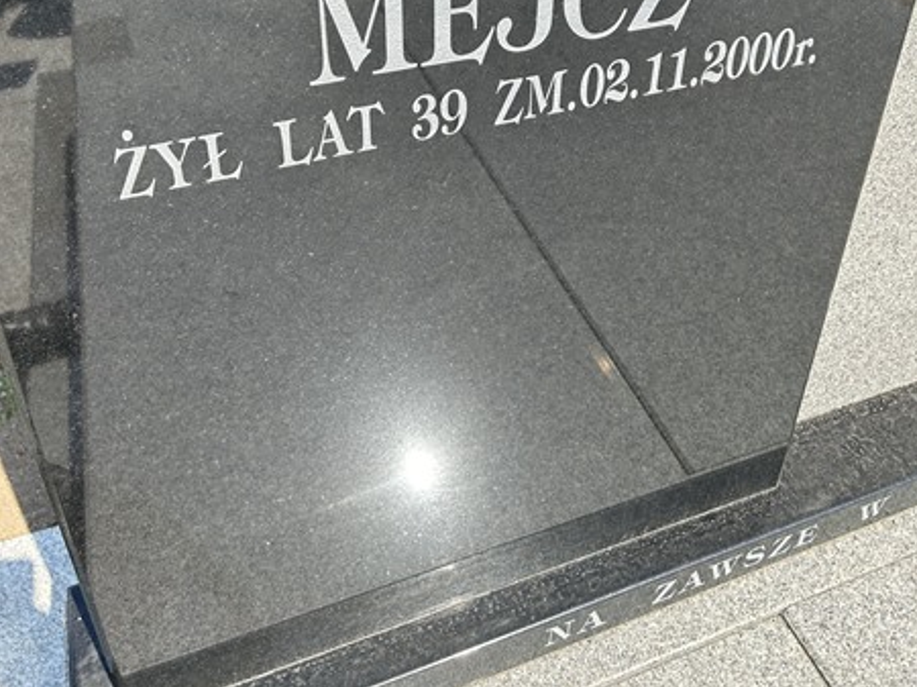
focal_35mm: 35
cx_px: 461
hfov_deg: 52.7
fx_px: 927
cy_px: 81
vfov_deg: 38.2
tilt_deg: -30.3
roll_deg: -1.8
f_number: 1.5
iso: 50
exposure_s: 1/1838
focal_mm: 5.7
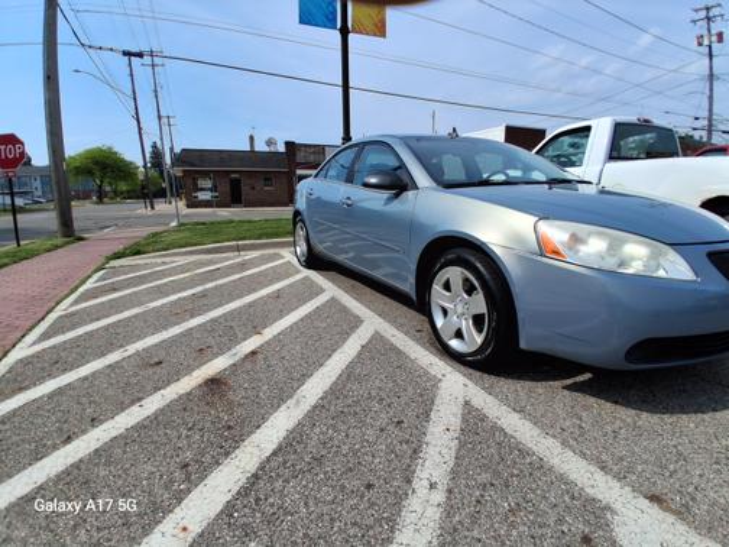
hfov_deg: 91.0
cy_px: 274
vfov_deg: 74.7
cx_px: 364
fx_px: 358
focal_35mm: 17
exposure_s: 1/1876
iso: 50
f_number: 2.2
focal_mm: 1.4
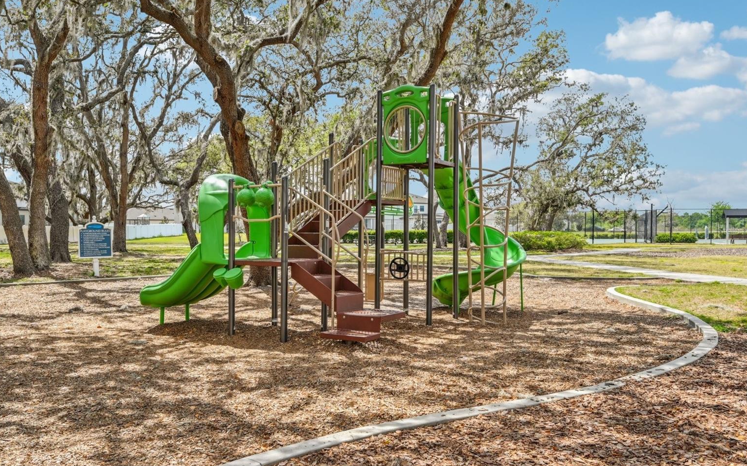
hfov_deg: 59.7
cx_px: 370
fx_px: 651
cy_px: 230
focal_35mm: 32
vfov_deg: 39.4
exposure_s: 1/1000
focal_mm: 30
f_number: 8
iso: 400
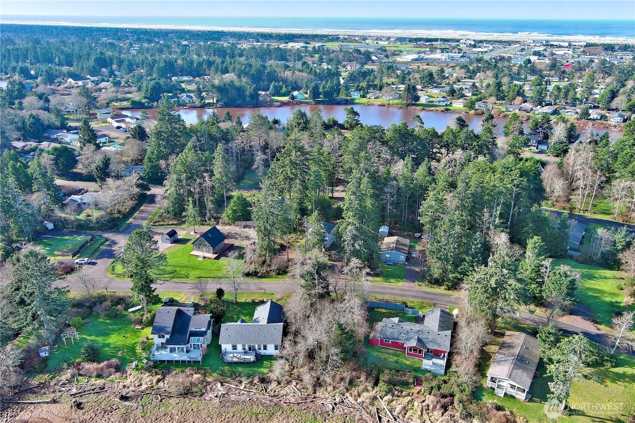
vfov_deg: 45.0
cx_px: 318
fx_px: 511
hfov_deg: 63.7
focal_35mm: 29
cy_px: 212
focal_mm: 10.57
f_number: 2.8
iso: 100
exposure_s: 1/364
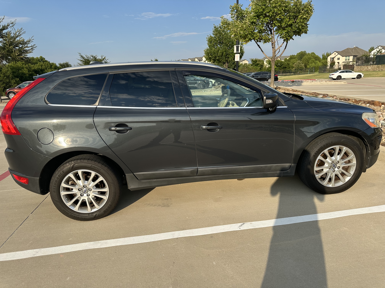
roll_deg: +2.2
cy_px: 144
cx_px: 192
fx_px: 267
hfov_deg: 71.6
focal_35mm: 24
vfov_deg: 56.8
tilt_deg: -14.5
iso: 80
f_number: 1.78
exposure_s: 1/3058
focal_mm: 6.86
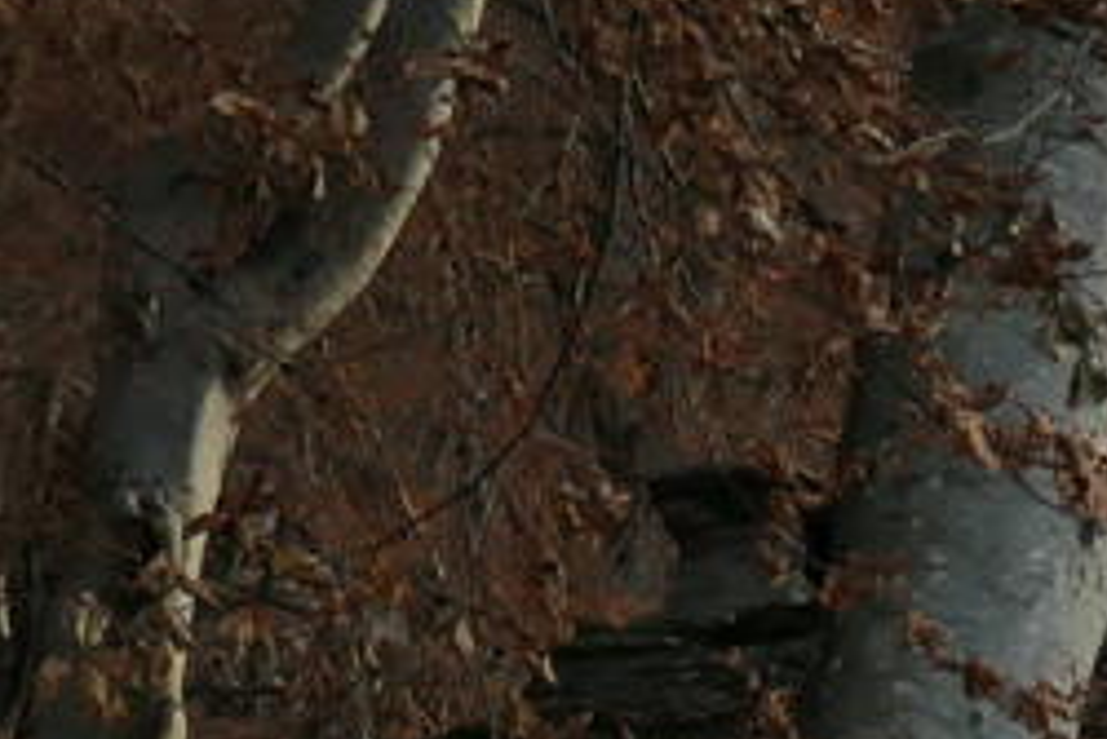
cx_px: 2249
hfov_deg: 10.2
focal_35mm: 186
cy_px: 1761
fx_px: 5723
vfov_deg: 7.0
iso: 200
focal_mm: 11.5
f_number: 3.6
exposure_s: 1/125
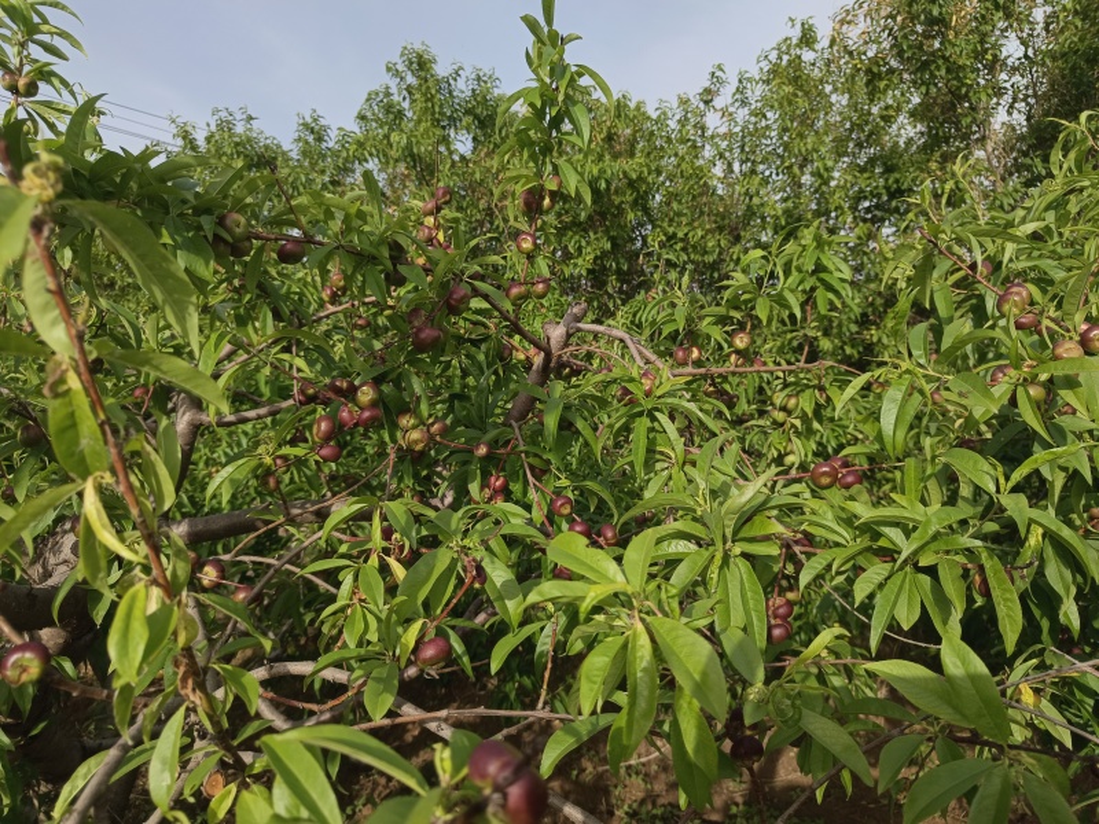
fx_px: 730
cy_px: 412
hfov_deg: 73.9
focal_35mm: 23
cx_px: 550
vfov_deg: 58.9
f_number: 1.88
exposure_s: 1/611
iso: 100
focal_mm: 5.59
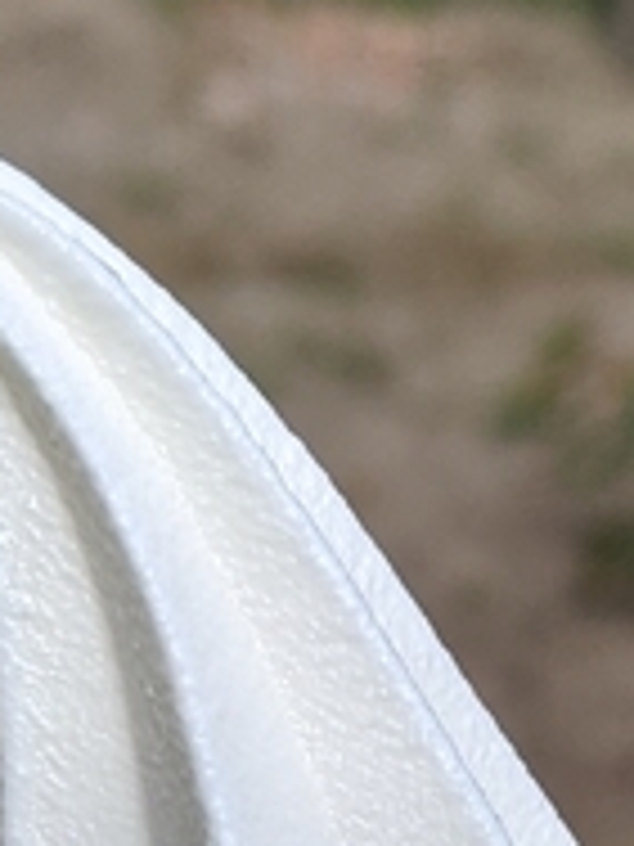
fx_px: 4200
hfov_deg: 8.6
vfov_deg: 11.0
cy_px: 1318
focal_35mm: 172
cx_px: 508
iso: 62
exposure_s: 1/2611
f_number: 1.8
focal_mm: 4.44
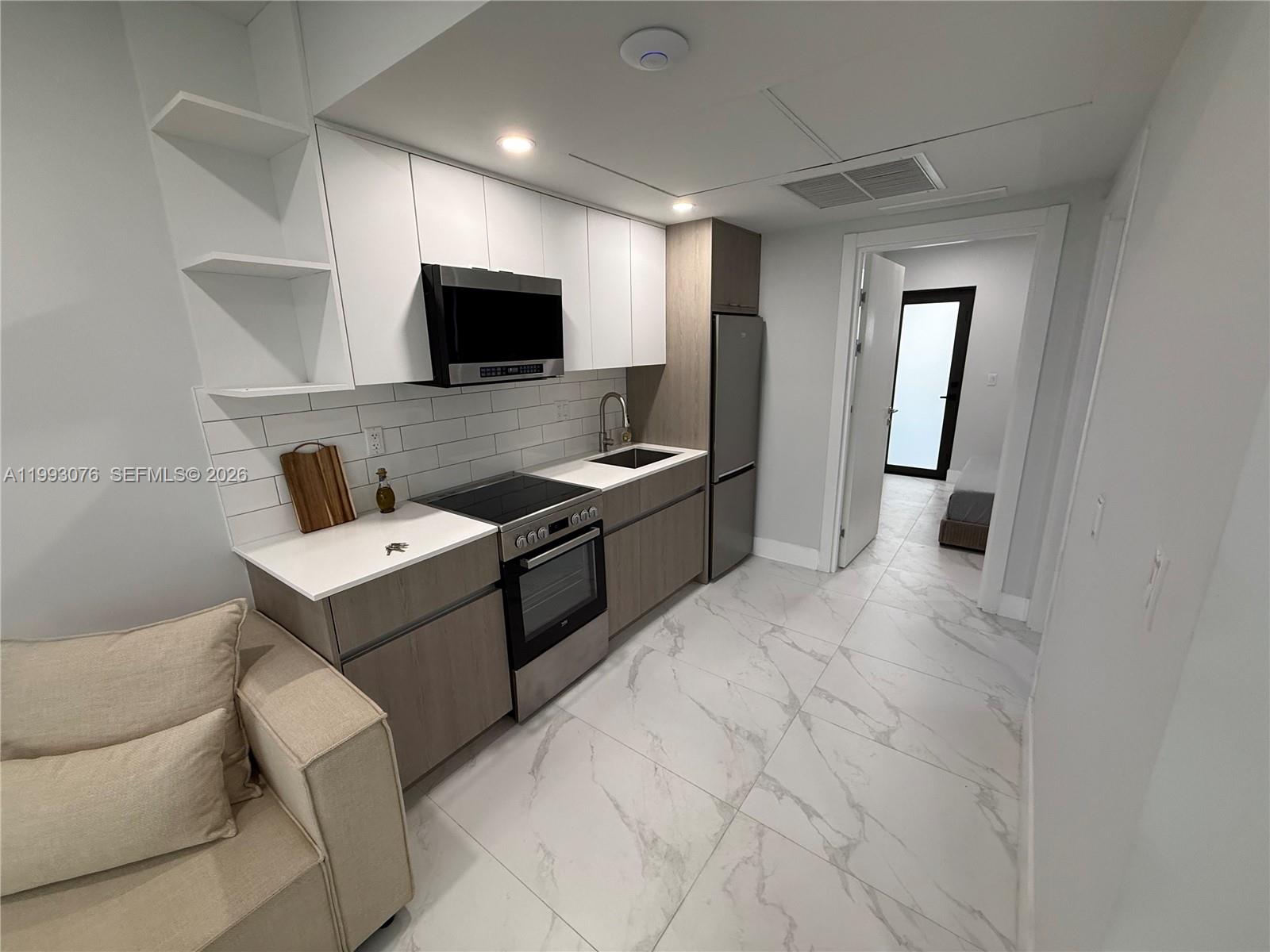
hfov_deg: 102.1
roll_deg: +1.6
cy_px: 476
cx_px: 635
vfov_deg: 85.7
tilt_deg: -13.3
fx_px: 514
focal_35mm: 14
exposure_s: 1/120
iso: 200
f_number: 2.2
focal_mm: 2.22
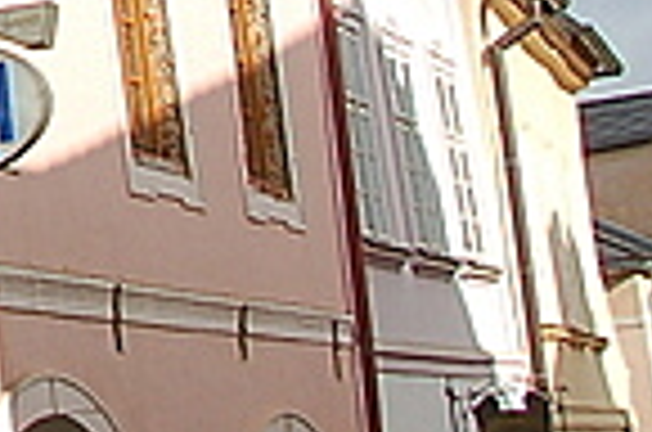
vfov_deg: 7.9
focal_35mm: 168
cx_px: -904
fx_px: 3036
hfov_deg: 10.6
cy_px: -308
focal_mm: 18
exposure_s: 1/320
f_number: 9
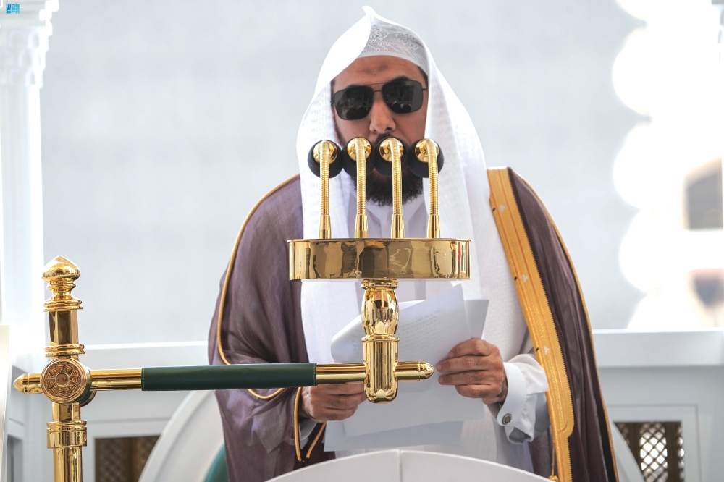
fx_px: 6674
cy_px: 241
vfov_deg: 4.1
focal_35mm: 332
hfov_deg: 6.2
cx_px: 362
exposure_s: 1/250
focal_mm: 332
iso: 640
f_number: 6.3
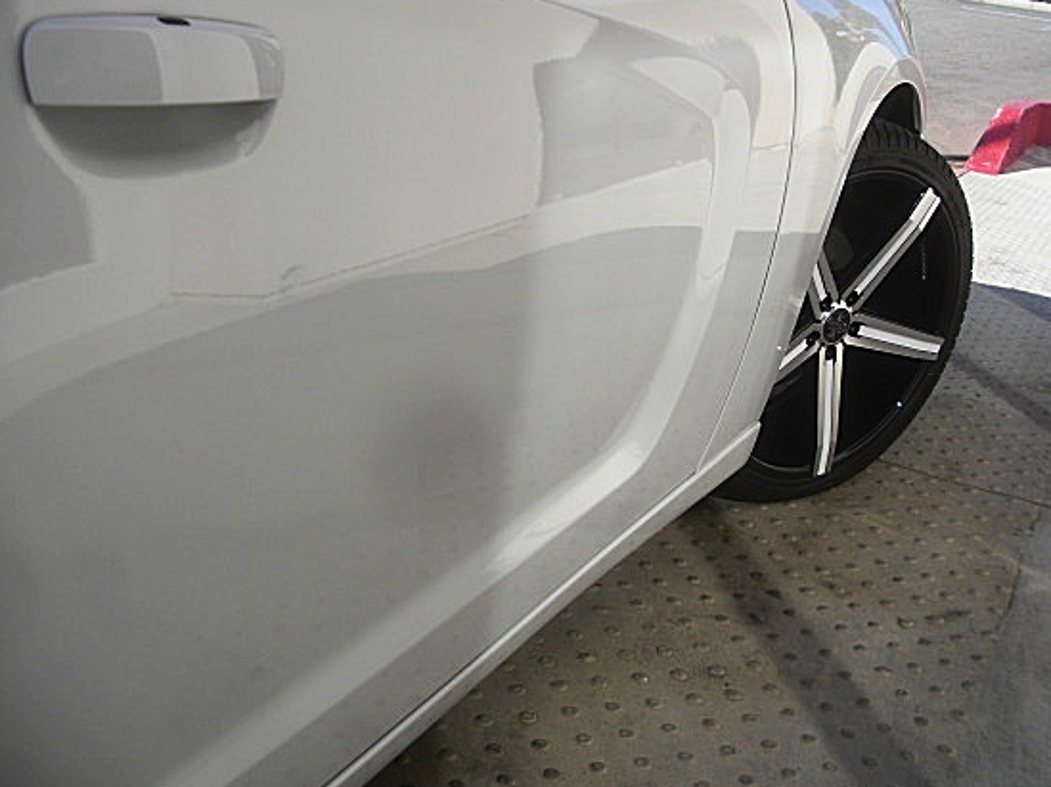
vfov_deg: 34.3
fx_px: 1274
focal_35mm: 42
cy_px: 341
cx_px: 607
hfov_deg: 44.7
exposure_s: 1/640
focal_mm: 6.3
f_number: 2.8
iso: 50
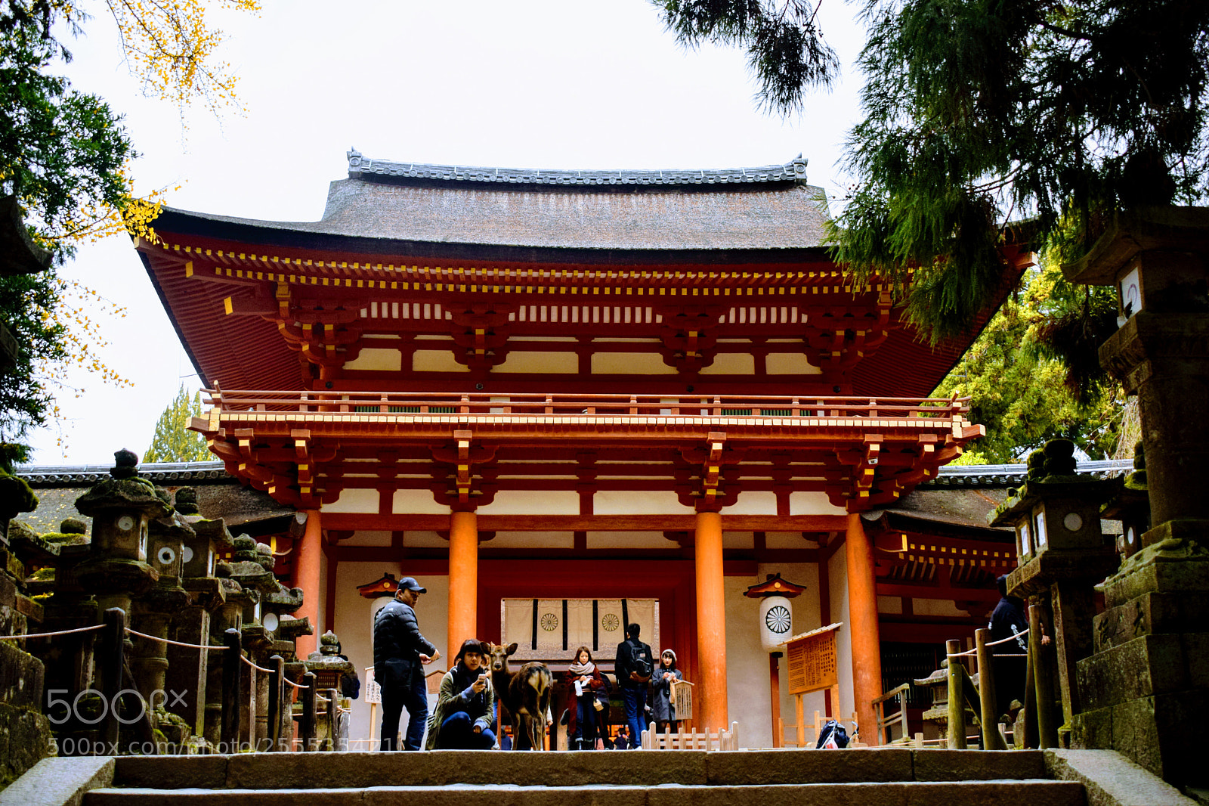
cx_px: 604
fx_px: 1511
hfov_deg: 43.6
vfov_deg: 29.9
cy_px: 403
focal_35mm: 45
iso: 400
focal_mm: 30
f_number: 5
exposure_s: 1/100
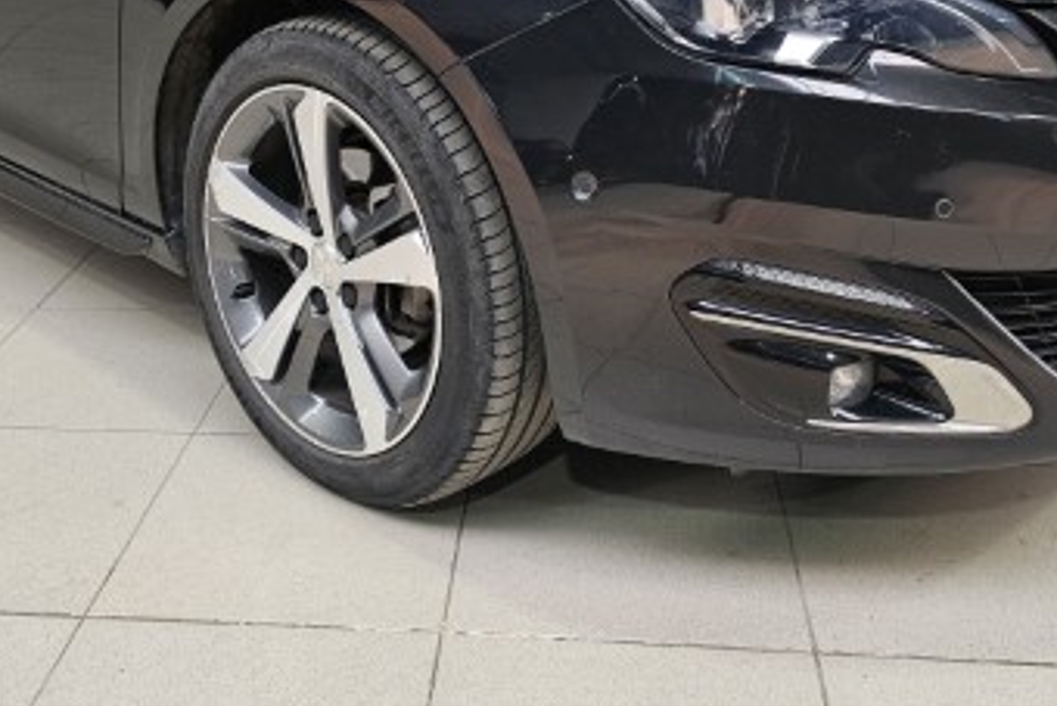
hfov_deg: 43.6
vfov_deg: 28.1
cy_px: -3
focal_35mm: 45
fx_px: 1322
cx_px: 488
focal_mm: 6.3
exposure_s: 1/180
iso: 80
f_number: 1.7
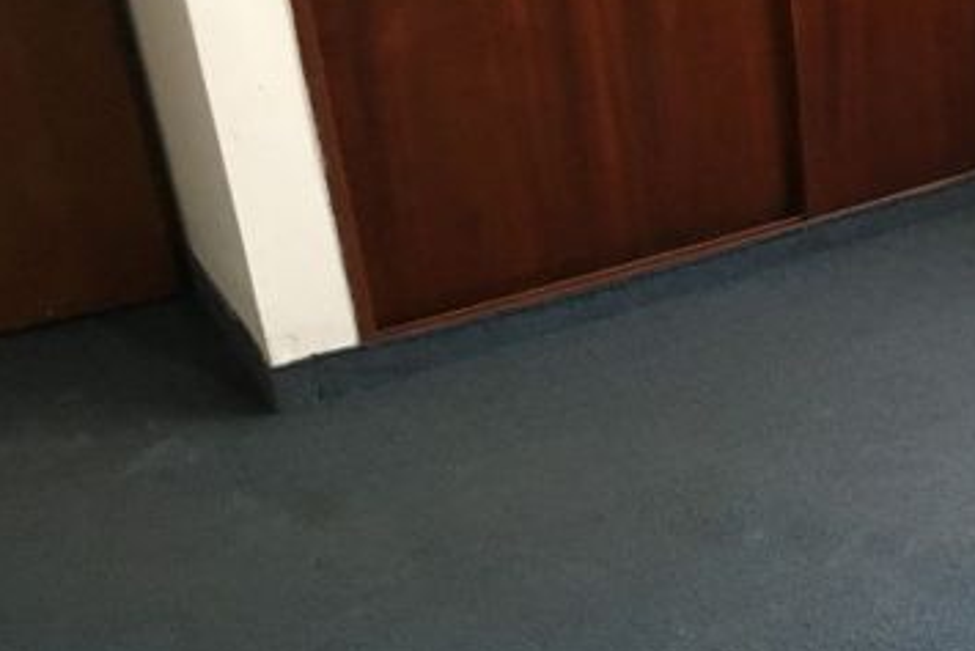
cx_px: 1005
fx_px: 1842
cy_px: 305
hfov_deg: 27.7
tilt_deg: -29.7
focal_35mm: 68
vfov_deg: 20.0
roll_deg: +1.1
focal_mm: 4.15
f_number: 2.2
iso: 200
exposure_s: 1/25
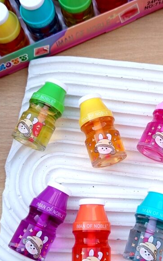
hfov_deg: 26.7
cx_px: 106
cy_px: 144
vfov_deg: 41.8
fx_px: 341
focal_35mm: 48
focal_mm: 5.24
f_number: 1.7
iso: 50
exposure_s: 1/124
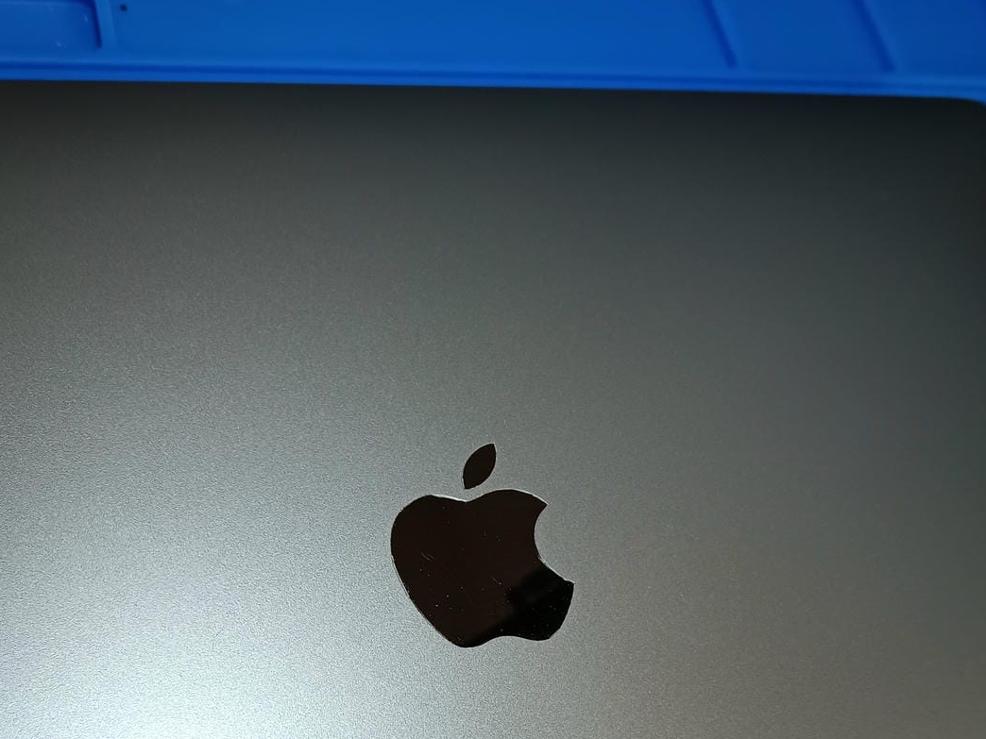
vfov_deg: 27.4
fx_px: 1453
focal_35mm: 51
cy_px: 677
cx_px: 398
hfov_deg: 37.4
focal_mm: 4.81
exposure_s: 1/100
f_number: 1.8
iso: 206
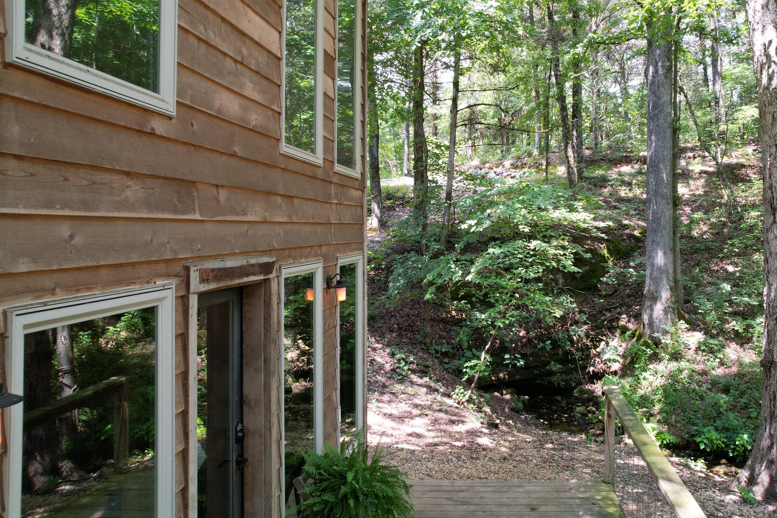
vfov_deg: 44.9
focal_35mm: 29
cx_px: 491
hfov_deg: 62.7
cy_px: 229
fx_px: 626
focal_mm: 8.38
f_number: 2.8
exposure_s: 1/80
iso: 130
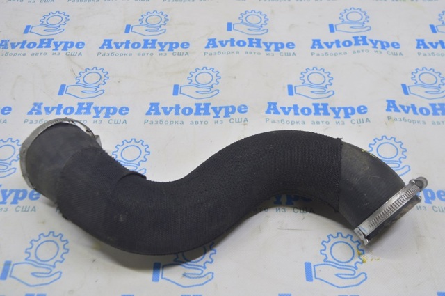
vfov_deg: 34.1
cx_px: 222
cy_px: 148
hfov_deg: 49.6
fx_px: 481
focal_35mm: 39
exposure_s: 1/25
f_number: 5.6
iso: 400
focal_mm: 26
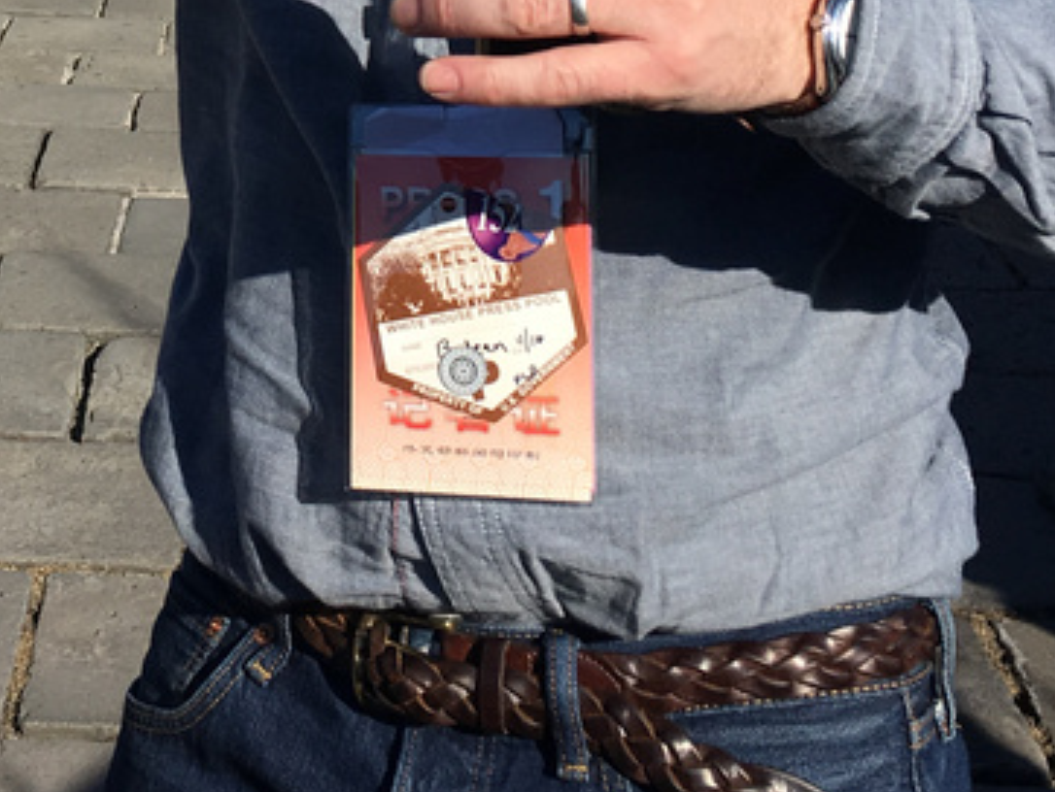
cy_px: -239
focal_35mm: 82
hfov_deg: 23.2
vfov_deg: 17.0
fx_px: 2501
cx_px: 90
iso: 25
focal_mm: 4.2
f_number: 2.2
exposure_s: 1/1832
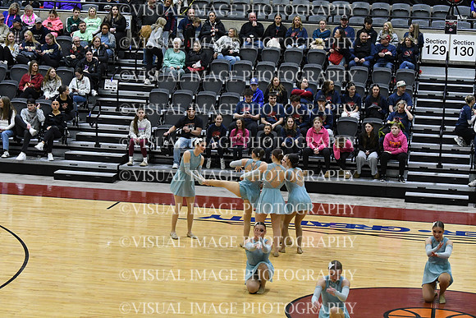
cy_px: 159
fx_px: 1389
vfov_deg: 13.0
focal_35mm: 105
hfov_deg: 19.5
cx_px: 238
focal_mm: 70
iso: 5000
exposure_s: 1/500
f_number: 4
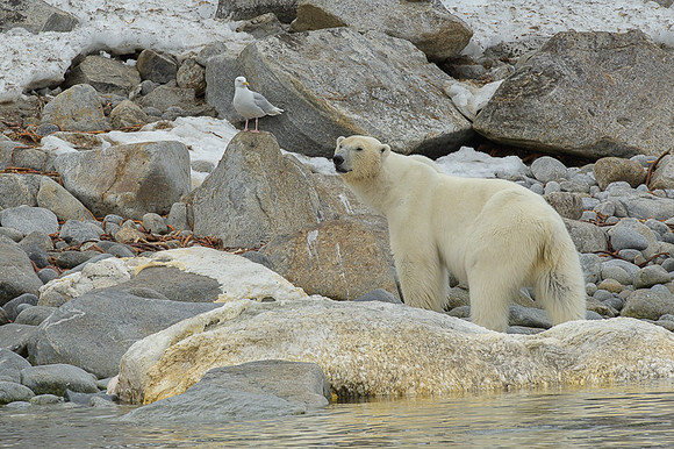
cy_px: 167
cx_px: 281
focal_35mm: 287
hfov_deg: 7.2
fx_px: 5369
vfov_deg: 4.8
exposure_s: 1/1000
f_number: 10
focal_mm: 200
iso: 800
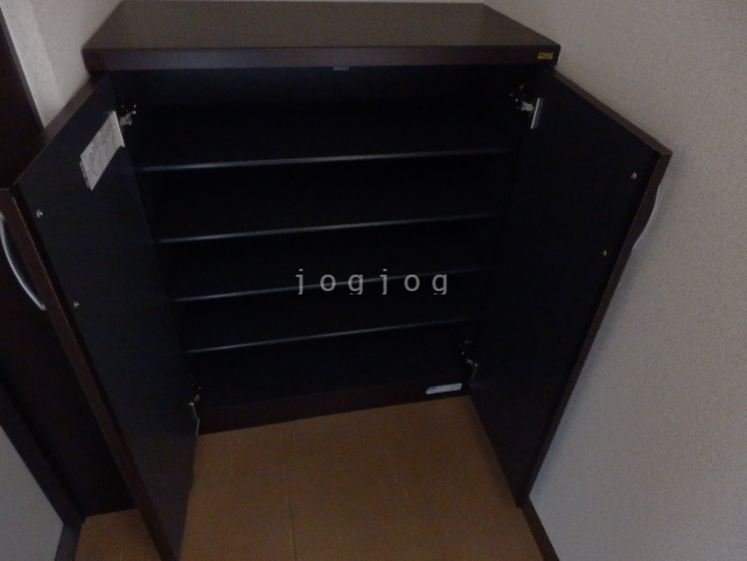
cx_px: 374
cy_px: 280
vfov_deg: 56.8
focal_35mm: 24
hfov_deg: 71.6
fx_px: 518
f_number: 3
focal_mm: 4.2
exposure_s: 1/8
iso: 1600
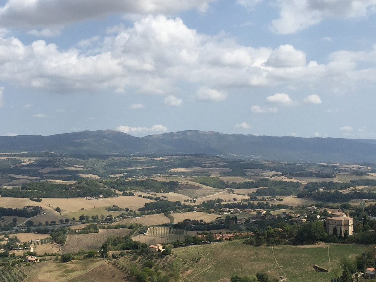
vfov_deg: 28.5
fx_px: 554
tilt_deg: +1.1
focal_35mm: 51
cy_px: 154
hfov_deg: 37.5
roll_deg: -2.3
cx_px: 169
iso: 32
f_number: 2.2
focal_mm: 4.15
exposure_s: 1/3049
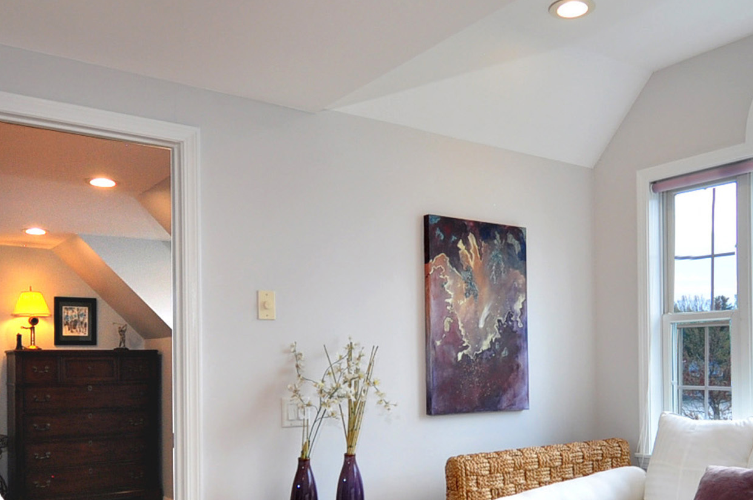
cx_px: 453
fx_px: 731
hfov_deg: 54.1
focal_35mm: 35
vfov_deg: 37.1
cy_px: 354
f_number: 4
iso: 250
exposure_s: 1/100
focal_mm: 10
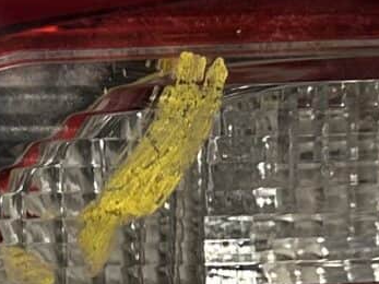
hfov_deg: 10.3
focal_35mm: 192
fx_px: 2101
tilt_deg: -53.5
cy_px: 618
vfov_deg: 7.4
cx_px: 163
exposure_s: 1/50
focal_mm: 5.7
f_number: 1.5
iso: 64
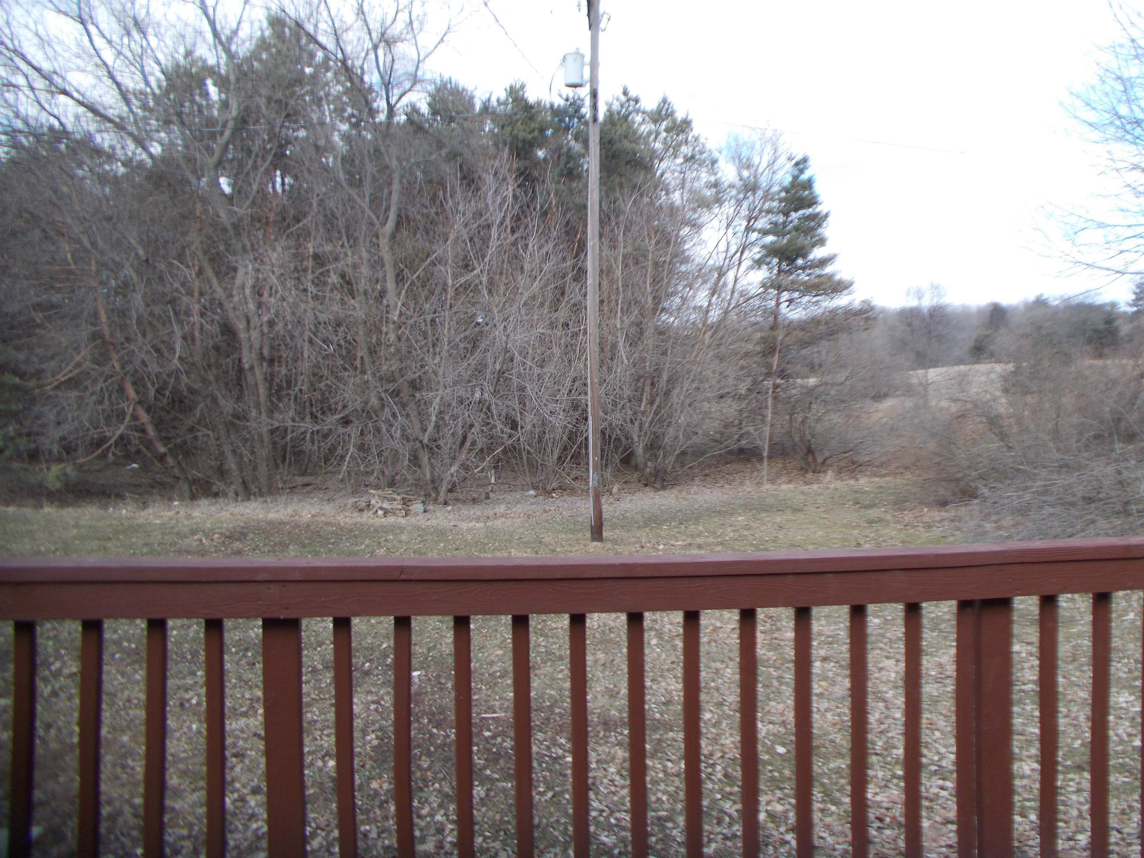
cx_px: 572
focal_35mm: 30
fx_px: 991
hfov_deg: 60.0
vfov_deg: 46.8
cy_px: 429
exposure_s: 1/320
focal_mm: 5.3
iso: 80
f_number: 3.4
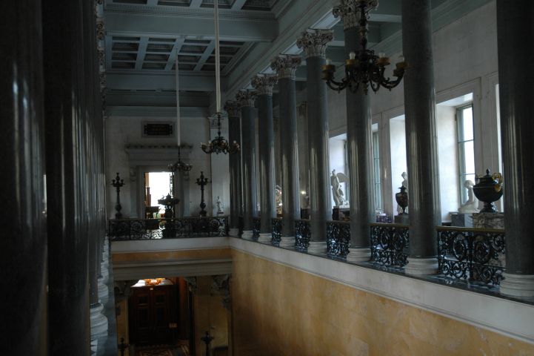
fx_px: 600
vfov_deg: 33.0
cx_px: 267
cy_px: 178
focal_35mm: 40
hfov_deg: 47.9
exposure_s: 1/25
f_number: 3.8
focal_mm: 27
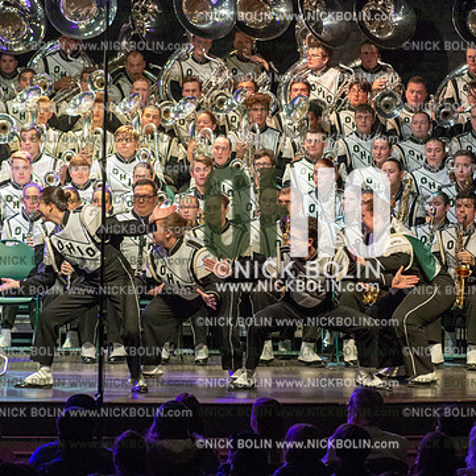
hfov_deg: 6.8
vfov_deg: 6.8
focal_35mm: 259
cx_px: 297
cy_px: 229
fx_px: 4029
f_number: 5.6
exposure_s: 1/200
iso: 8000
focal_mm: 190
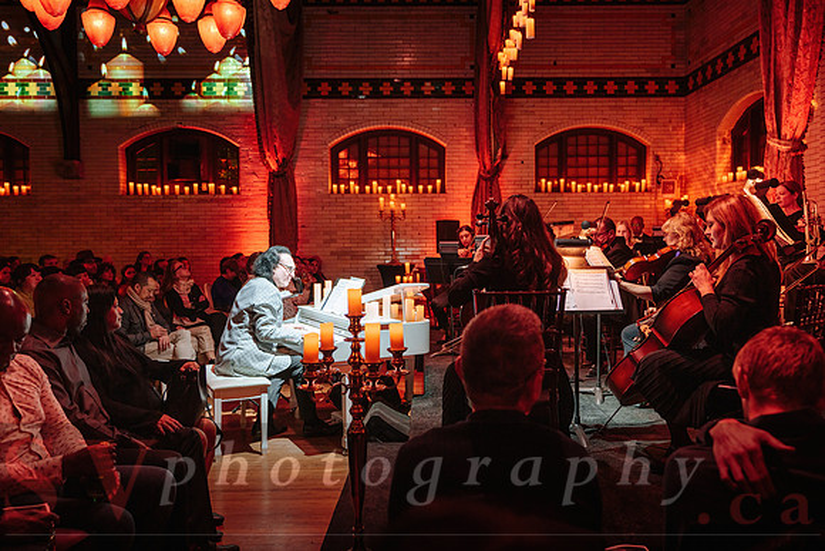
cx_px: 423
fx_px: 647
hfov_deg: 65.0
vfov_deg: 46.1
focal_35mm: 28
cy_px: 275
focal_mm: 27
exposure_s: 1/60
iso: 1600
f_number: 2.8
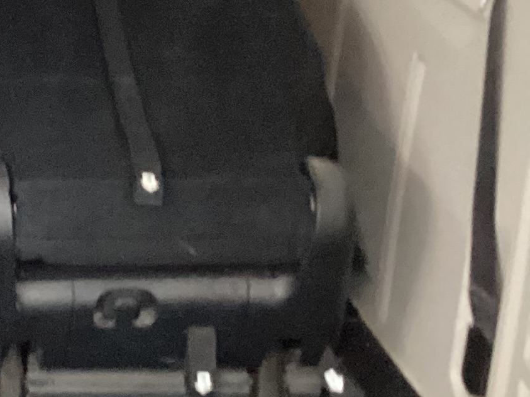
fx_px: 1837
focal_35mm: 120
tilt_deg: -22.3
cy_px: 85
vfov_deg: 12.3
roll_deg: -0.6
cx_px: -184
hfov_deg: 15.5
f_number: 2.4
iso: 800
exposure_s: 1/20
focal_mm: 3.3
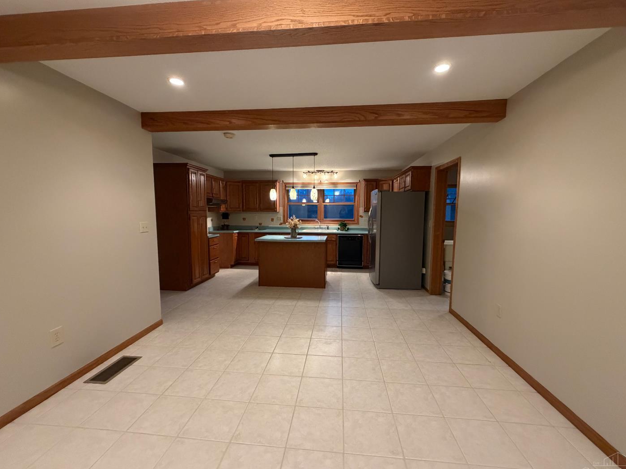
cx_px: 314
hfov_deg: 98.2
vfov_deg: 81.7
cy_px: 237
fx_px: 271
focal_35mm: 15
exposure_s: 1/60
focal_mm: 2.22
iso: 640
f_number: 2.2
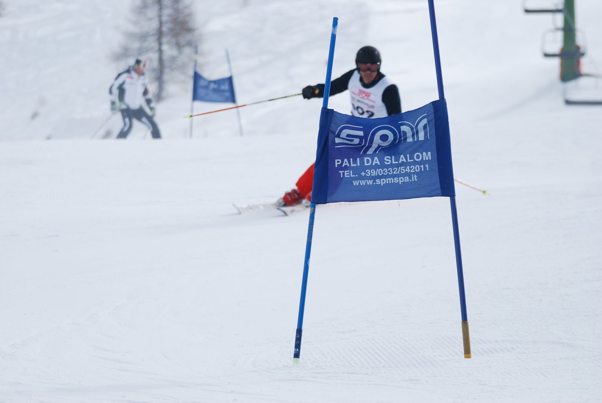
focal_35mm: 248
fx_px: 4144
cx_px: 301
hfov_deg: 8.3
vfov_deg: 5.6
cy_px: 202
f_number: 5.3
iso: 100
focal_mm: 165
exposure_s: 1/1000
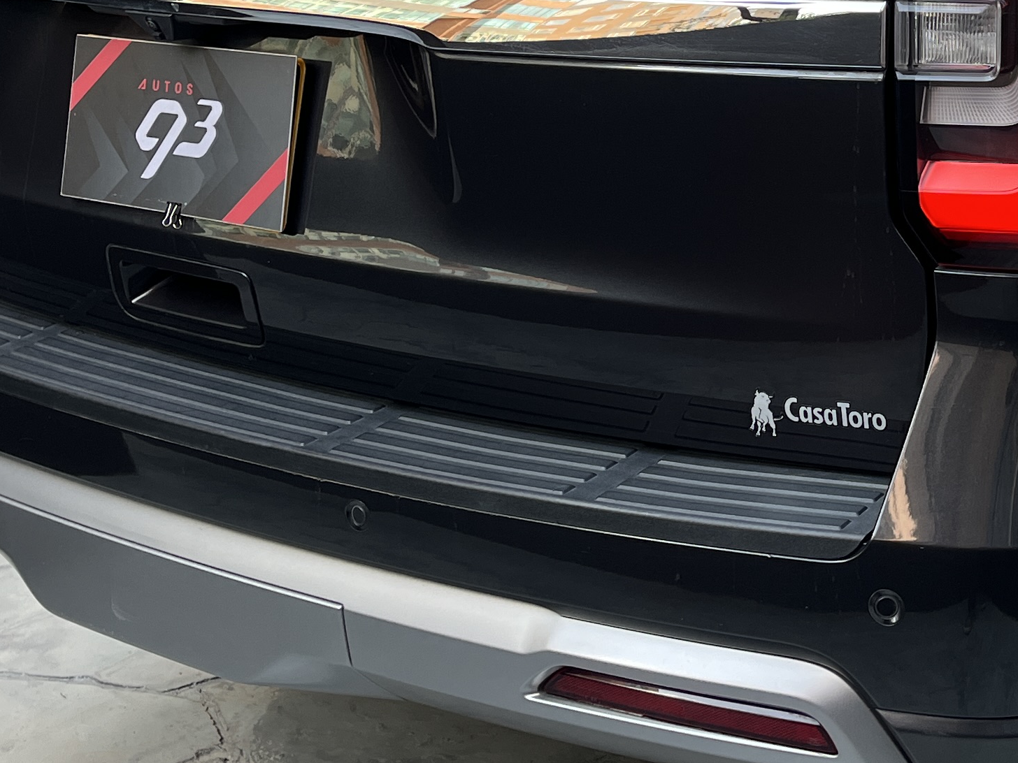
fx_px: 2117
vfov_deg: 20.1
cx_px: 871
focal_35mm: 72
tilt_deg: -11.7
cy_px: 89
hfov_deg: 26.3
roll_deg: +0.3
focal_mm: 5.1
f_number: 1.6
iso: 32
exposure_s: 1/150
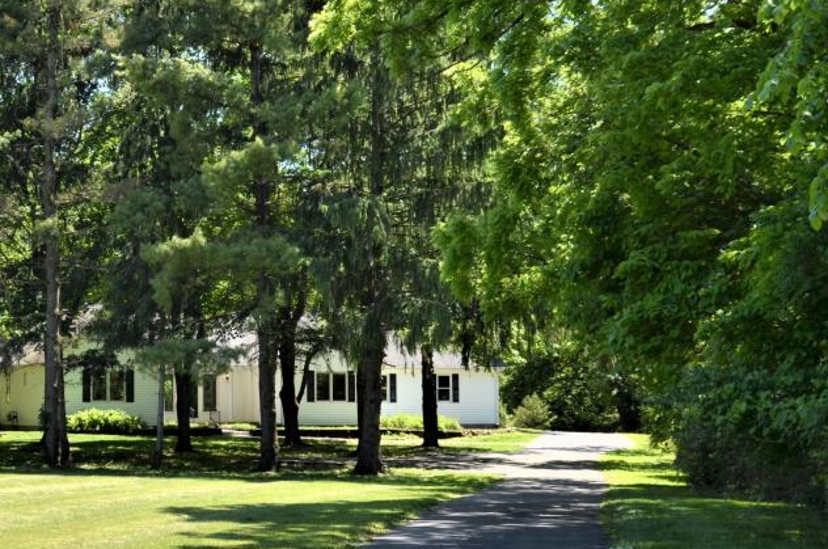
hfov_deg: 22.7
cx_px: 130
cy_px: 258
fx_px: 2020
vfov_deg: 15.5
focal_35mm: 88
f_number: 8
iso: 100
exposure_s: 1/250
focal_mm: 32
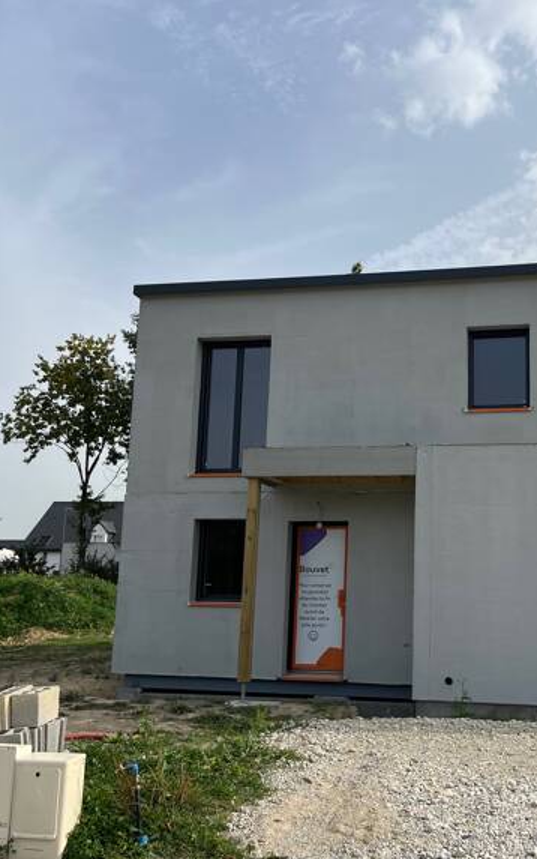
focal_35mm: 37
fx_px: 866
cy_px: 430
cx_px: 404
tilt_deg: +10.0
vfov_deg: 52.7
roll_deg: -0.8
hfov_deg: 33.8
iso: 50
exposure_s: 1/3745
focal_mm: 5.1
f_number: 1.6
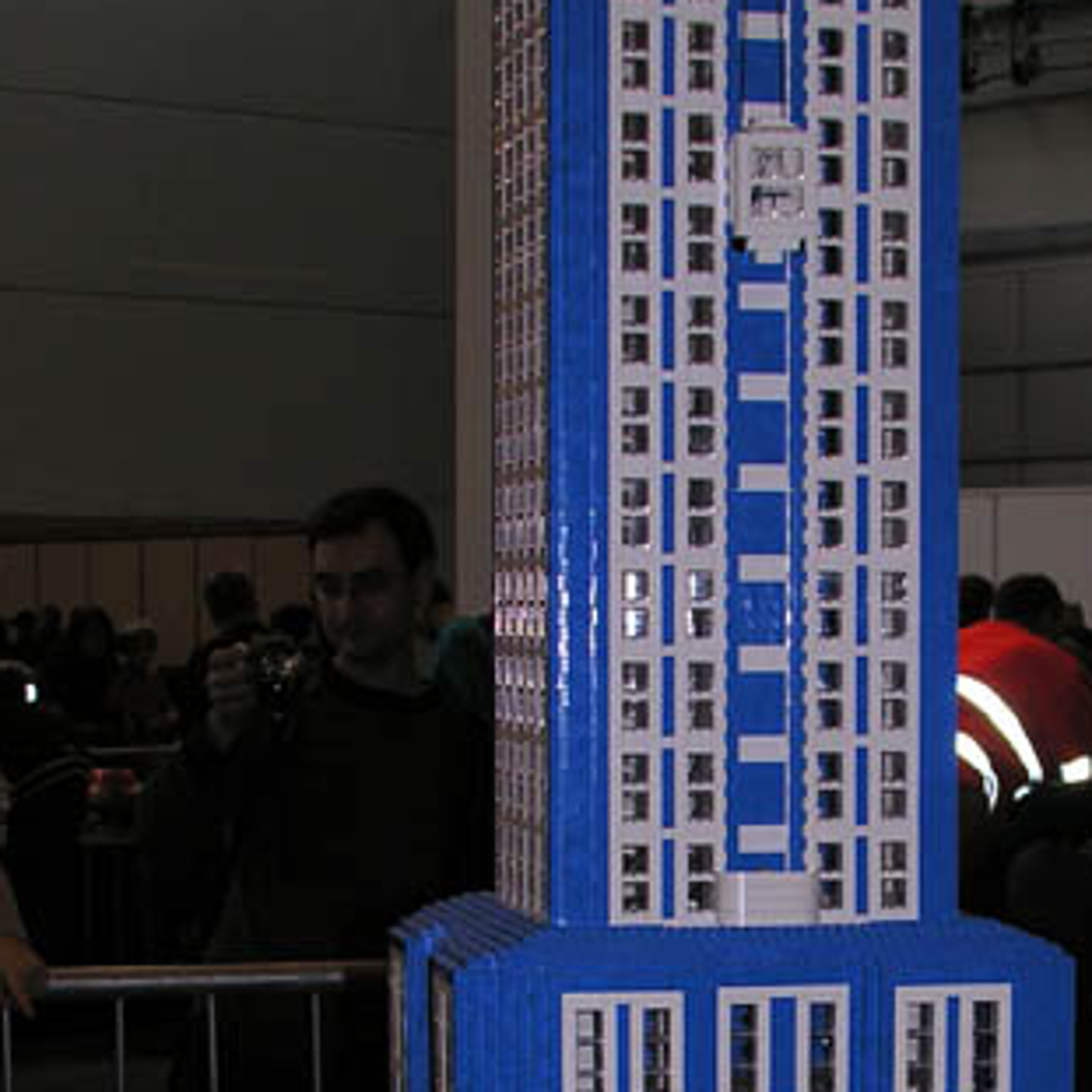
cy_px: 938
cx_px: 720
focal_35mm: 102
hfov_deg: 17.0
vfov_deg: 16.9
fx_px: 3640
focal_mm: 8.9
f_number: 2.8
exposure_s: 1/60.1
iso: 50
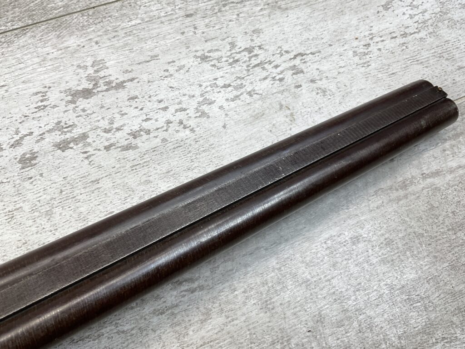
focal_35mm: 29
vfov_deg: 48.2
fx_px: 390
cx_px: 232
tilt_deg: -66.9
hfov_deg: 61.7
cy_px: 174
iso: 16
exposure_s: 1/140
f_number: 1.8
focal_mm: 3
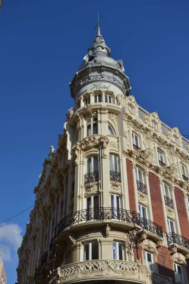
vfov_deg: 41.1
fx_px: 378
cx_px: 94
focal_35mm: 48
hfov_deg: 28.1
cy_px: 142
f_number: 5.6
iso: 125
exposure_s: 1/500
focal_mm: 48
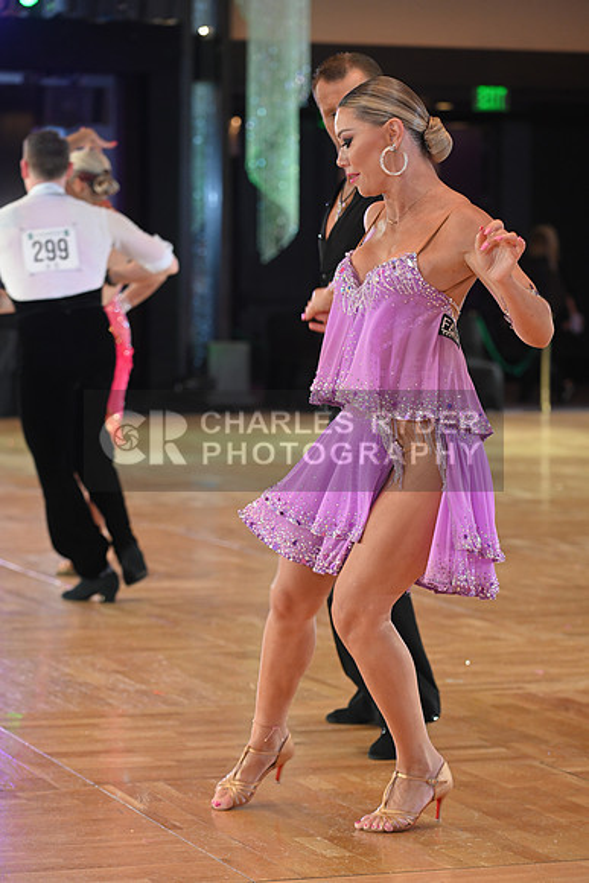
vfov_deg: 17.6
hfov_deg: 11.8
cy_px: 442
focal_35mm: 116
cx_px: 294
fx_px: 2845
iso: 1250
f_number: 5
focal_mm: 116
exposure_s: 1/200
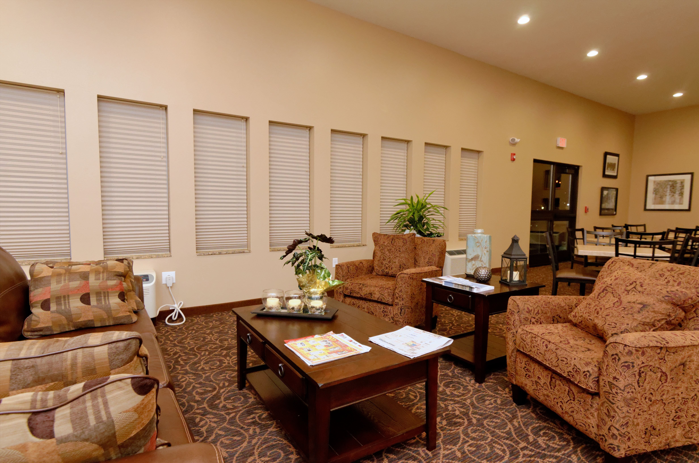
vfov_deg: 63.0
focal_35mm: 20
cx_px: 350
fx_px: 378
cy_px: 232
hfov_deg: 85.5
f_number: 5.6
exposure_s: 1/60
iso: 2500
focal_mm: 13
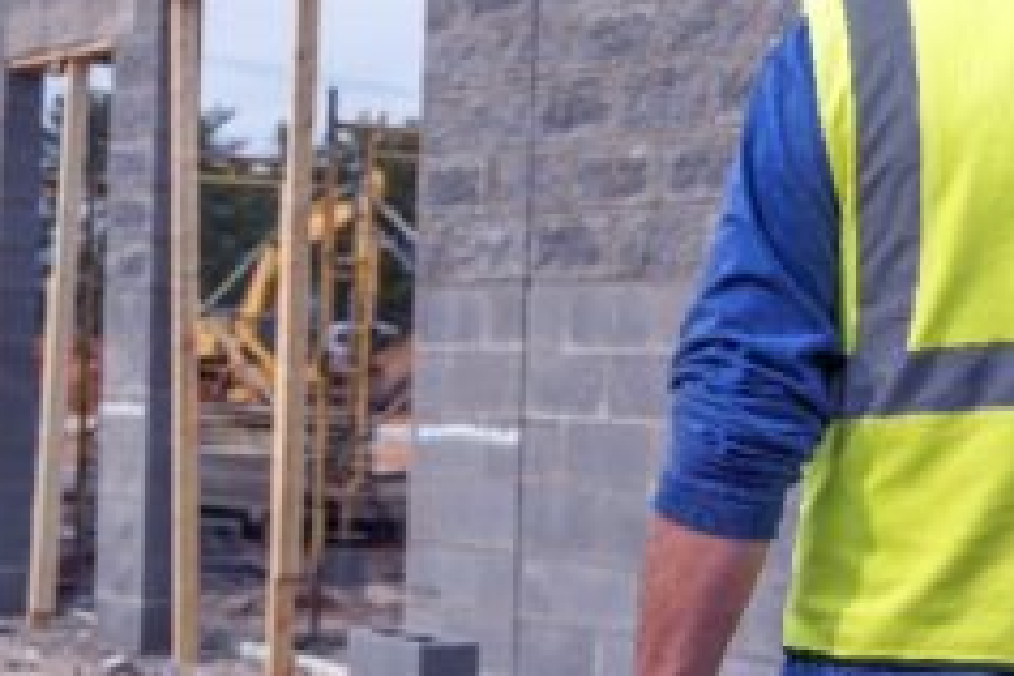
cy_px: 370
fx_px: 2394
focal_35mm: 85
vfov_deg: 16.1
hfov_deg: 23.9
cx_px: 462
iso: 50
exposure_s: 1/180
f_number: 4
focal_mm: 31
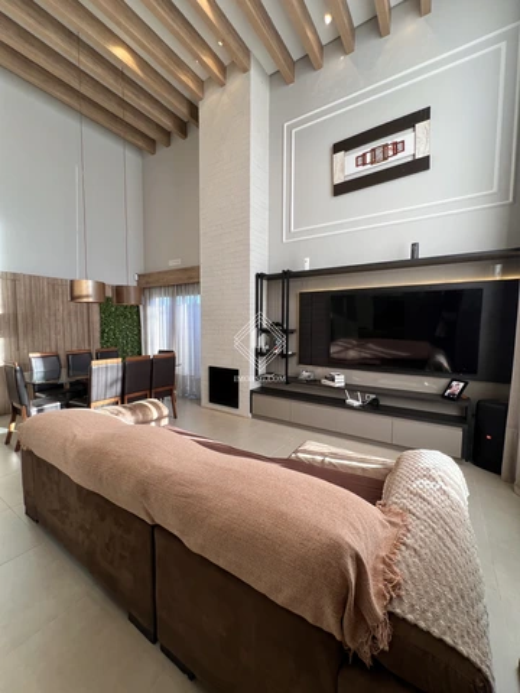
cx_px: 260
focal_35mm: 13
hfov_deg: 89.9
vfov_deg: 106.2
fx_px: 260
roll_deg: -0.3
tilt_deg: -3.8
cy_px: 346
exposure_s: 1/120
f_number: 1.8
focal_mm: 1.57
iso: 64
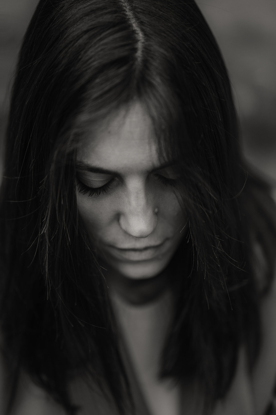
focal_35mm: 85
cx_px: 138
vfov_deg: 23.9
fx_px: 977
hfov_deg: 16.1
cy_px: 208
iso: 250
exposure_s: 1/320
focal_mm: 85
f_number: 1.8
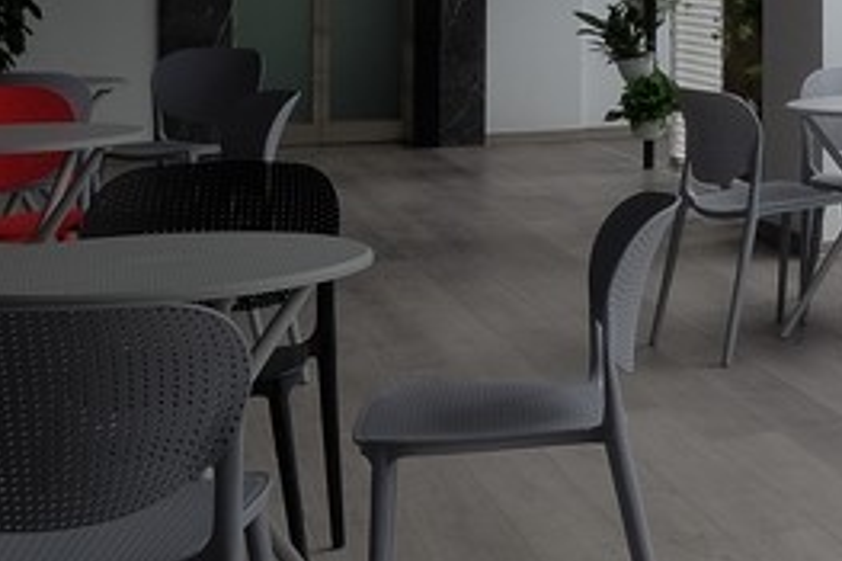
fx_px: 1800
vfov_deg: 17.1
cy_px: -48
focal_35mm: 77
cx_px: 1329
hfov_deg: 21.3
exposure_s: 1/15
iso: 200
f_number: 16
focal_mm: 10
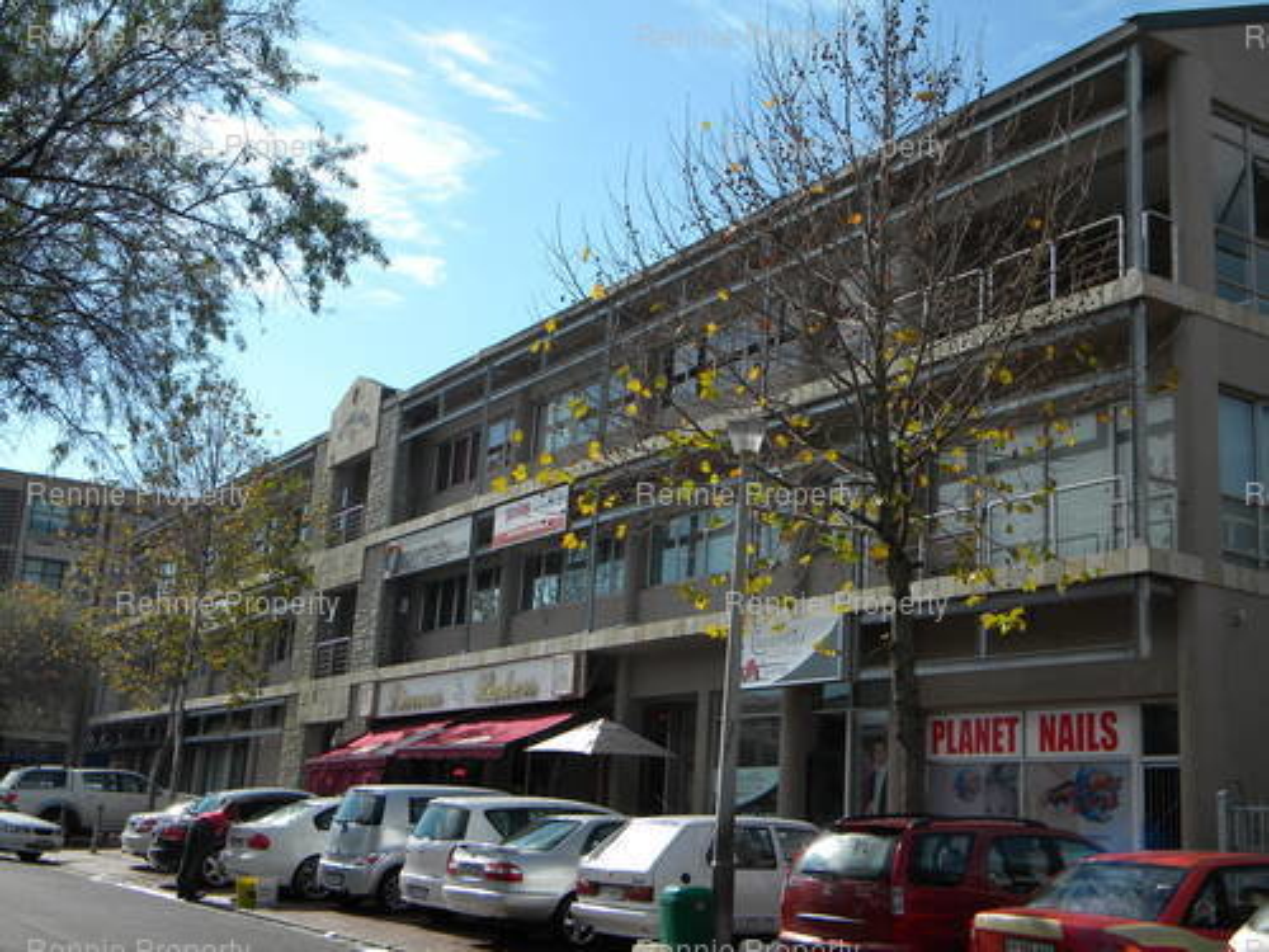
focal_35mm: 41
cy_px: 476
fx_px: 1503
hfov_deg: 45.8
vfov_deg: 35.1
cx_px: 634
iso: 80
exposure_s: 1/734
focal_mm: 7.3
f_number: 3.8
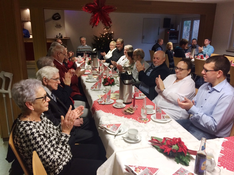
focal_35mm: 29
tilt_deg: -17.8
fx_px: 196
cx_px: 117
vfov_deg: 48.2
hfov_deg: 61.7
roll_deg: -1.1
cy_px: 88
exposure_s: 1/33
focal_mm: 4.15
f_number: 2.2
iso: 64
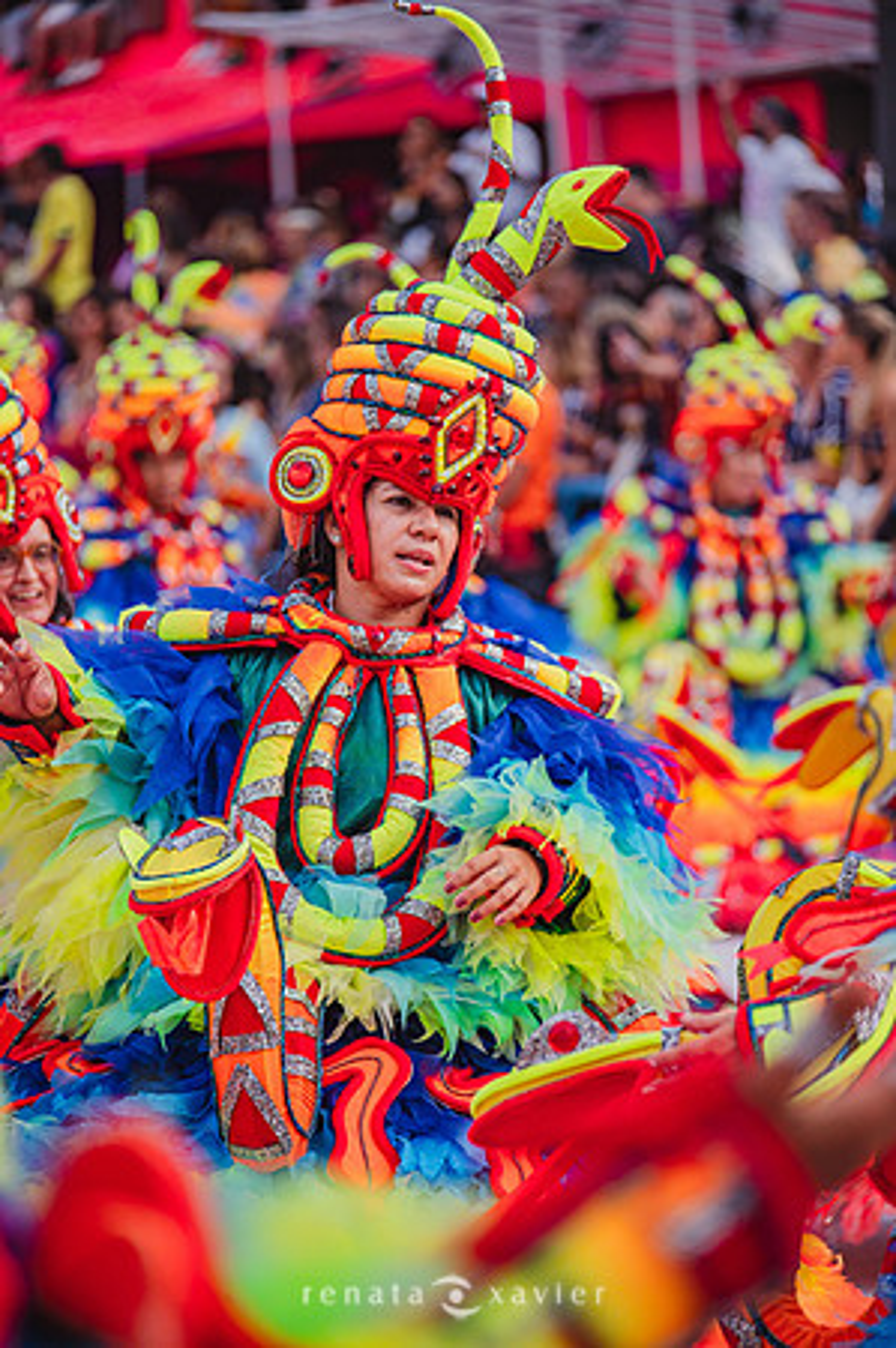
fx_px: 8980
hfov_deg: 5.7
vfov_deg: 8.6
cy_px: 674
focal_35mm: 240
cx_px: 448
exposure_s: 1/1600
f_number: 5.6
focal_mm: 240
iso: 640
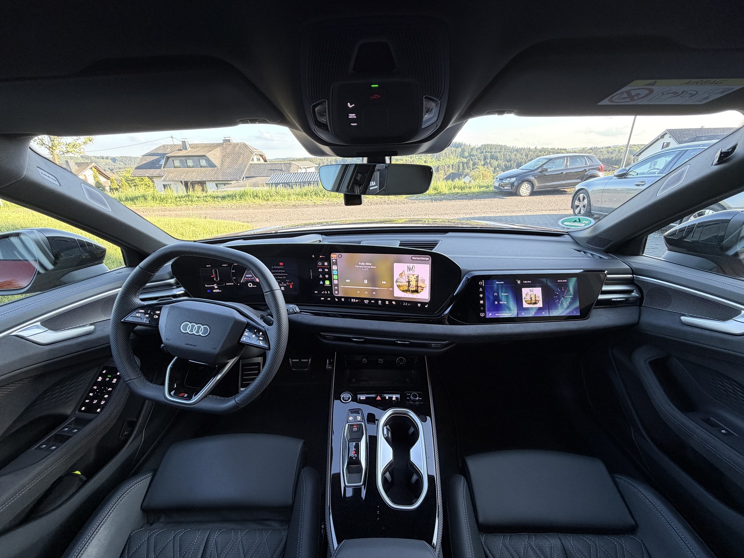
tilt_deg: -22.1
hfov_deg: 102.1
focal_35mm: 14
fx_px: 301
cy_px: 279
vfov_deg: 85.7
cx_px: 372
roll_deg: +1.3
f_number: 2.2
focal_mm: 2.22
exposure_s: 1/121
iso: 80
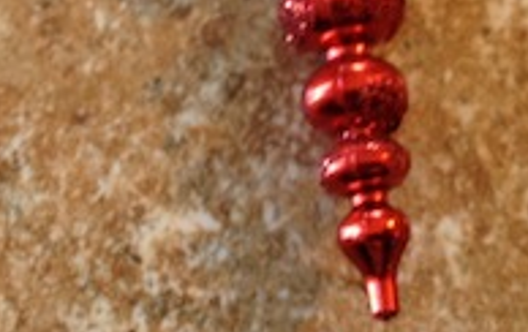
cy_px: -227
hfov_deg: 19.6
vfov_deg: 11.7
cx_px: 433
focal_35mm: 105
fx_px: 1514
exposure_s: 1/20
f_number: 2.4
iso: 125
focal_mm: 4.28
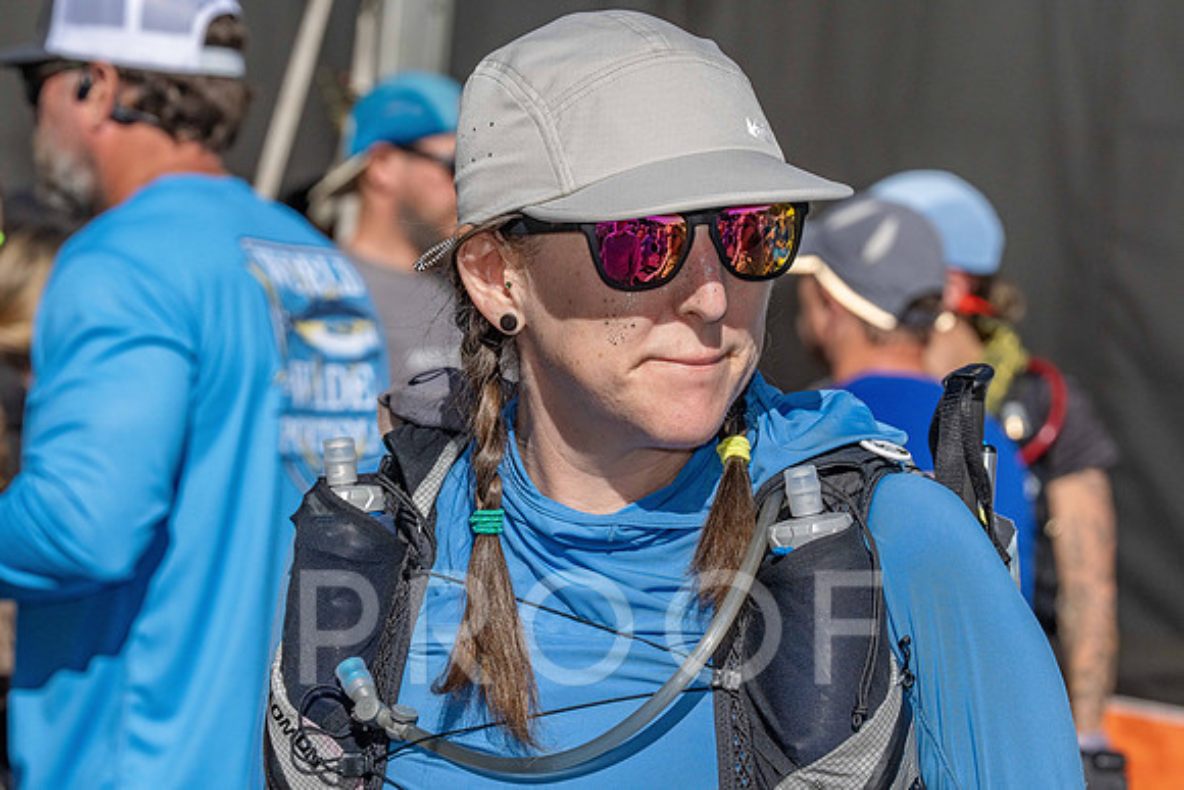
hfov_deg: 11.2
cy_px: 374
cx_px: 561
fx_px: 6056
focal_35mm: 184
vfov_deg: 7.5
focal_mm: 175
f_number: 11
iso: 1000
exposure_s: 1/3200
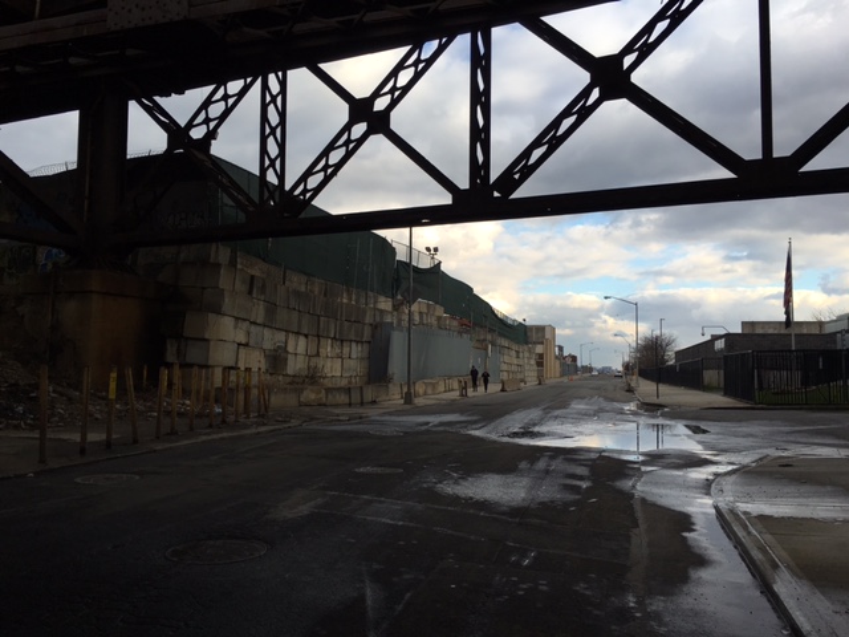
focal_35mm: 29
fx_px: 711
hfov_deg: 61.7
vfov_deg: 48.2
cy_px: 318
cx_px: 424
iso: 25
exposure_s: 1/545
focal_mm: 4.15
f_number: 2.2
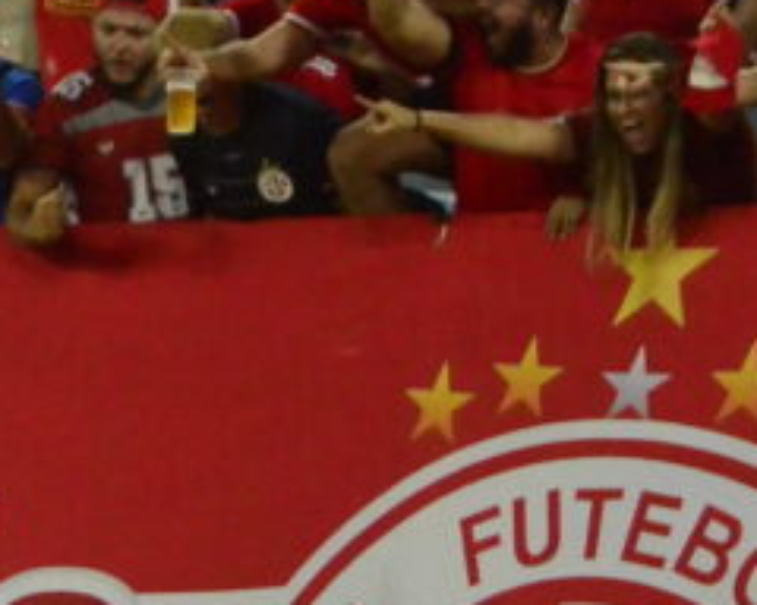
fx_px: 8334
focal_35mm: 372
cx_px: -164
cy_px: 722
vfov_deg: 4.2
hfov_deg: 5.2
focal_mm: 62
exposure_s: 1/1000
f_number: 5.6
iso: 4000
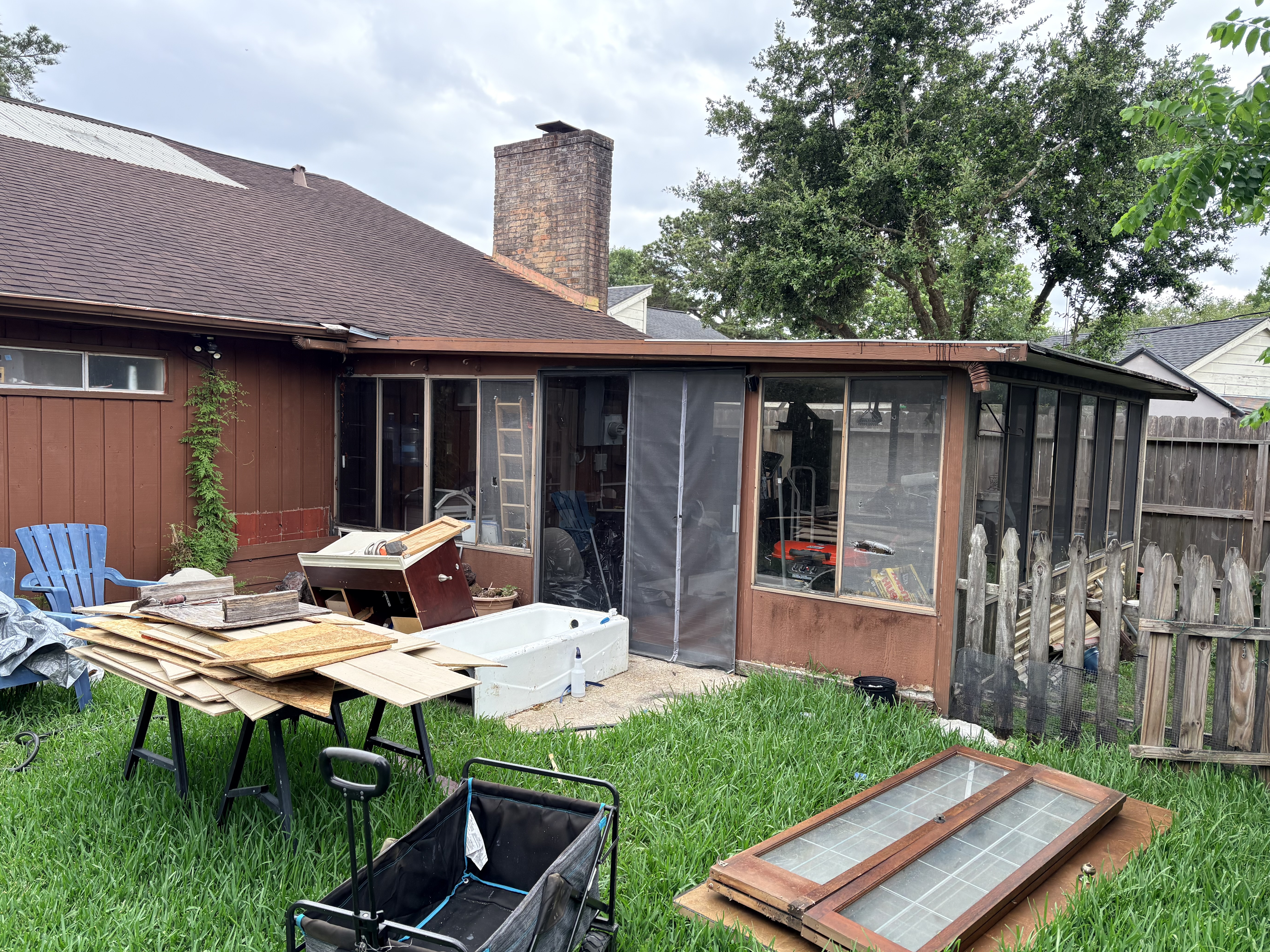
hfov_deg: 65.3
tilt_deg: -4.5
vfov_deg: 51.4
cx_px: 611
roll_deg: -2.0
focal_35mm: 27
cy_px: 487
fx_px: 991
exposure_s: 1/629
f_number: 1.6
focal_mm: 5.96
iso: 64
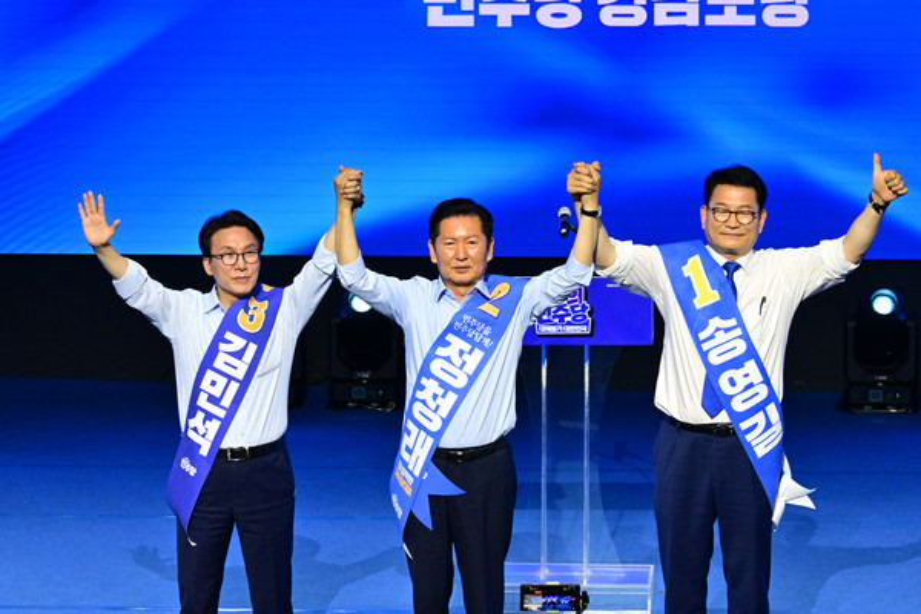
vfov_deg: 8.7
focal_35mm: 157
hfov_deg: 13.1
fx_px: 4016
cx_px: 460
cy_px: 307
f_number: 6.7
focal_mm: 105
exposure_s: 1/320
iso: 4000
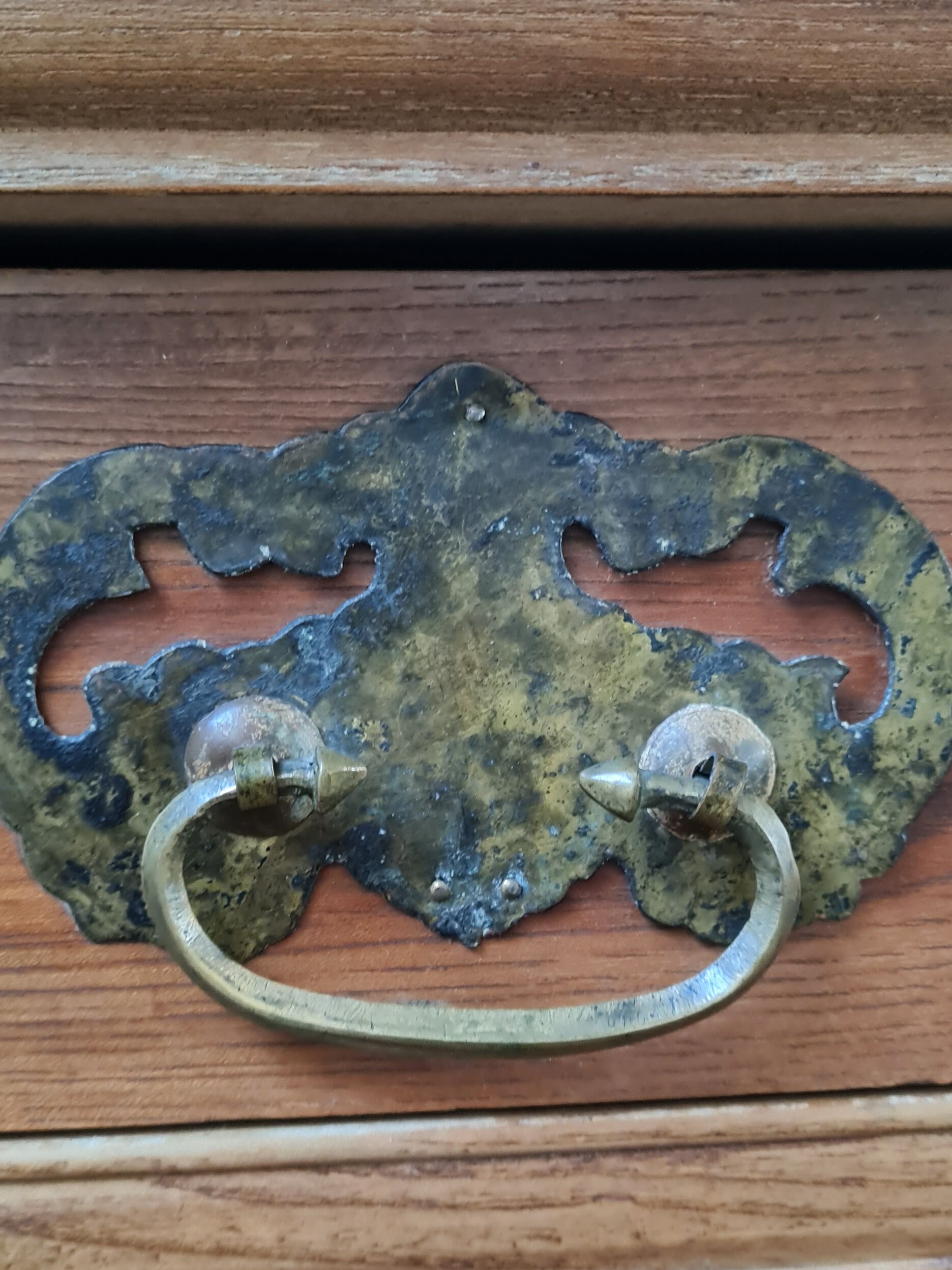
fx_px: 1540
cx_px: 464
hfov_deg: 34.3
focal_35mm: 42
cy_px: 702
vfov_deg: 44.7
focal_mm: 5.4
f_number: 1.8
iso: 320
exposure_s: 1/50
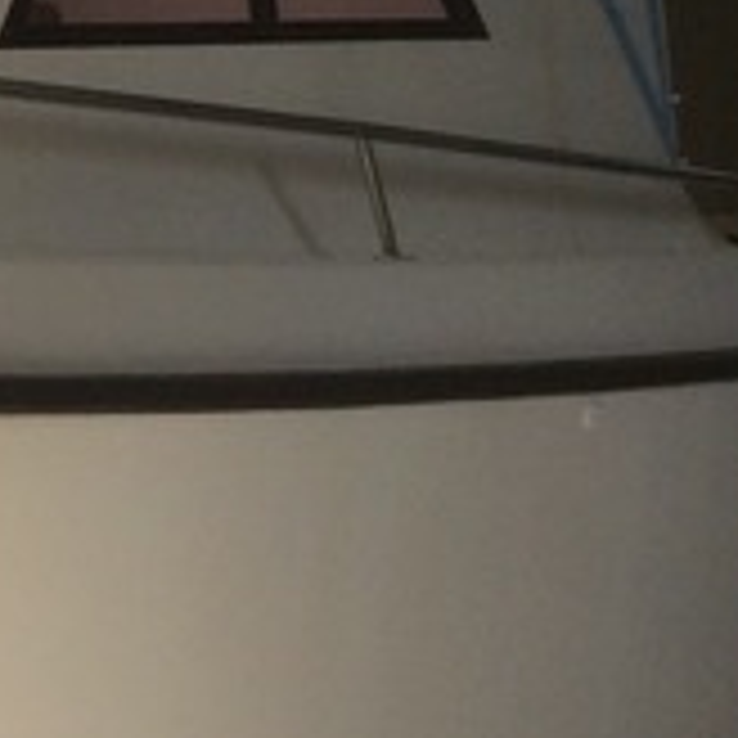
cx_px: -778
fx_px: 3425
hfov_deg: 11.1
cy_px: 423
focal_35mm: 142
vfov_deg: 12.3
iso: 32
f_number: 2.4
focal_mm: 3.3
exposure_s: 1/184
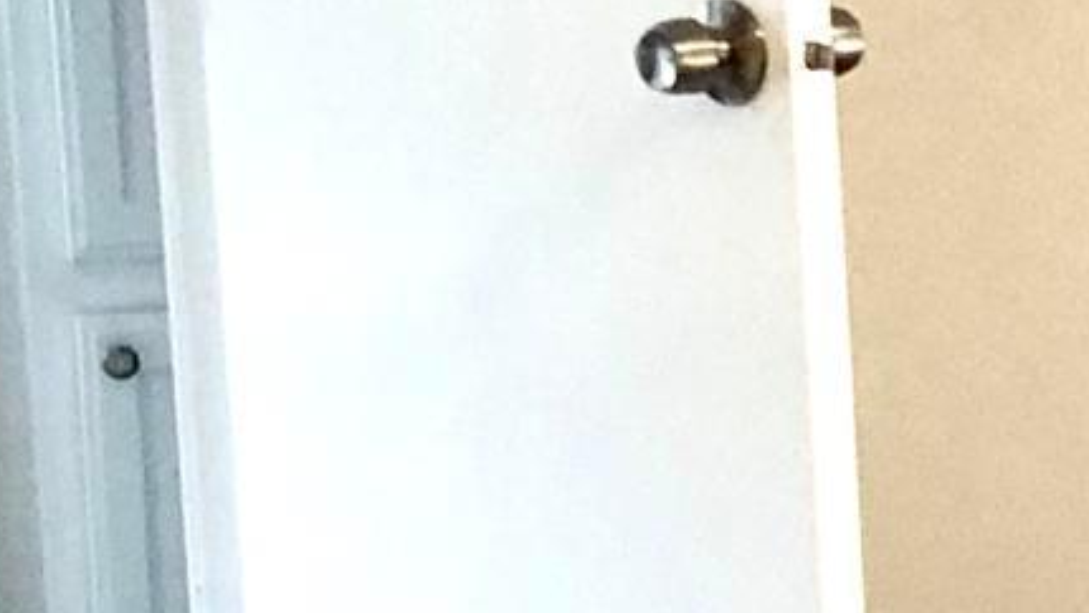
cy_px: 732
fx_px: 6151
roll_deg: -0.4
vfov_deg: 5.7
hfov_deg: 9.2
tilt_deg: -10.9
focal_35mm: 213
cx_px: 2545
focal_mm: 3.99
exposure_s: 1/15
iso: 50
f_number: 1.8
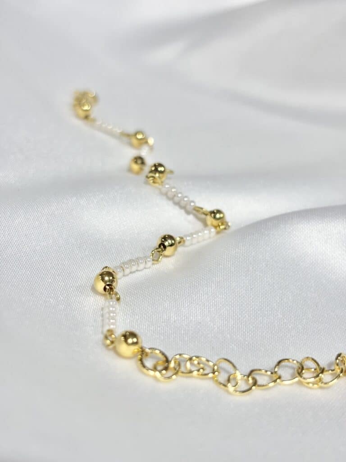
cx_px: 173
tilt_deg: -25.6
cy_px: 231
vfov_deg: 36.8
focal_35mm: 52
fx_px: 693
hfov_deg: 28.0
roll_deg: +3.5
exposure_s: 1/337
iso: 32
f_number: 1.6
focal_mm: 5.96
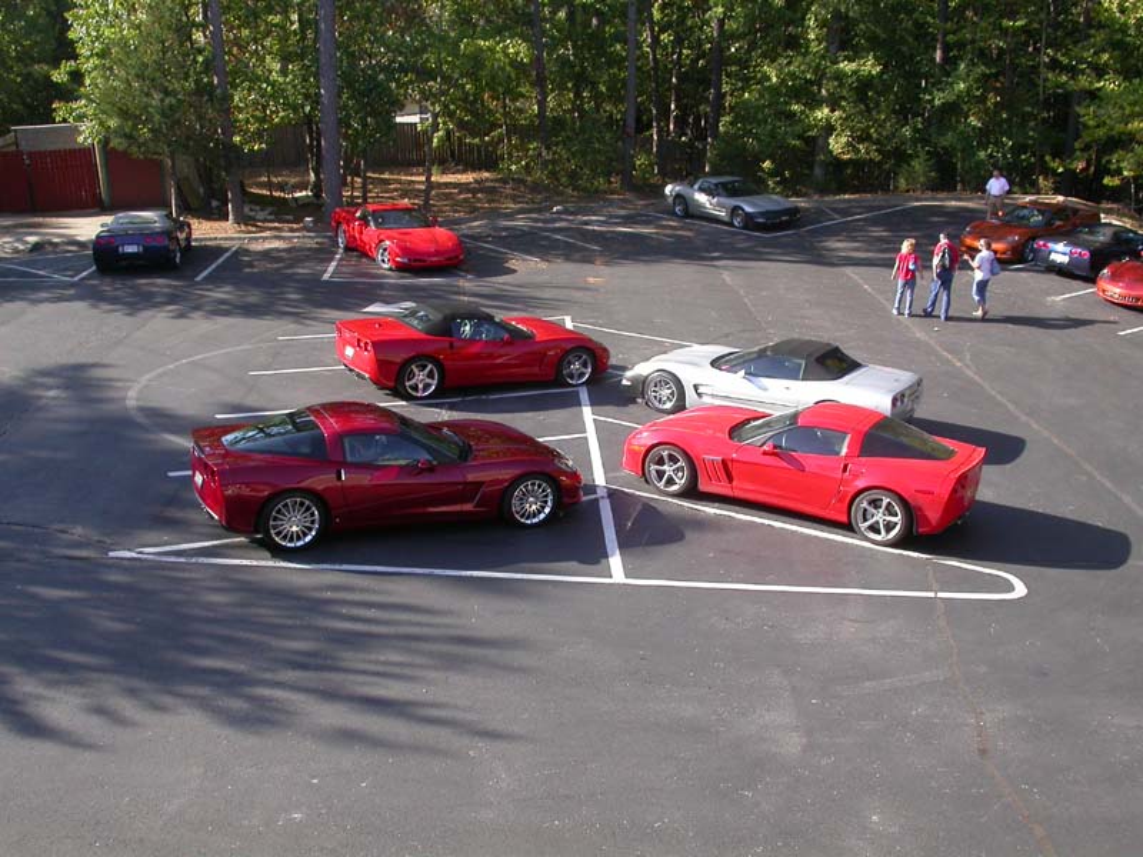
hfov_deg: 49.0
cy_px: 428
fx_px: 1255
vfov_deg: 37.7
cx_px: 572
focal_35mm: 38
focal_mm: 7.85
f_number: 5.3
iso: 100
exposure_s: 1/147
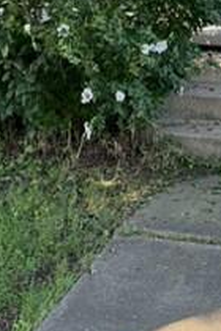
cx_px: 270
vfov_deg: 22.2
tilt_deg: +9.4
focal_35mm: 76
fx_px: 700
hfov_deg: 17.1
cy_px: -159
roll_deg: -2.0
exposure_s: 1/253
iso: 80
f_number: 1.78
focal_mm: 6.76
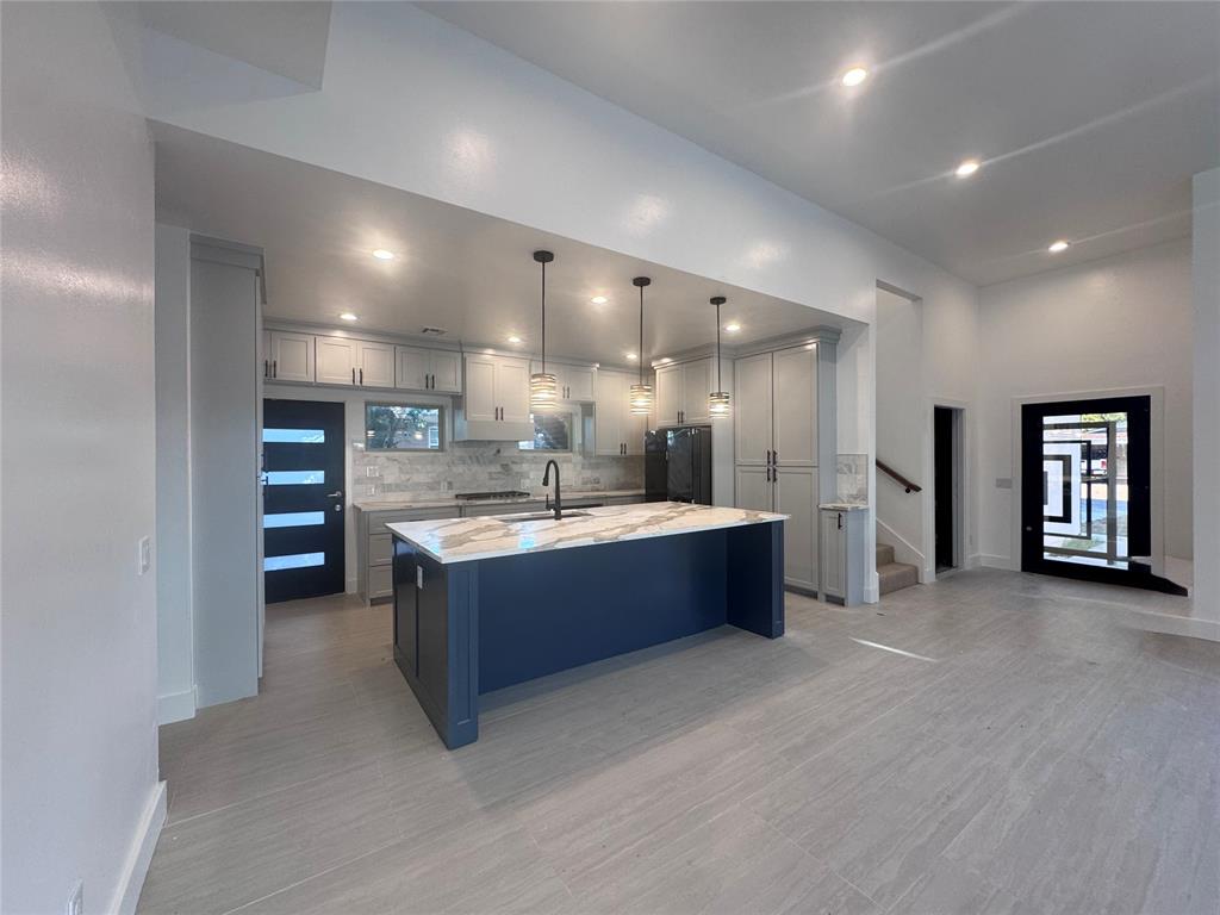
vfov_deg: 85.7
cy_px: 458
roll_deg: -0.1
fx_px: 493
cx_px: 610
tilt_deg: -0.9
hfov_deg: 102.1
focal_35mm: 14
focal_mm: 2.22
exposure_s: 1/120
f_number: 2.2
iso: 125
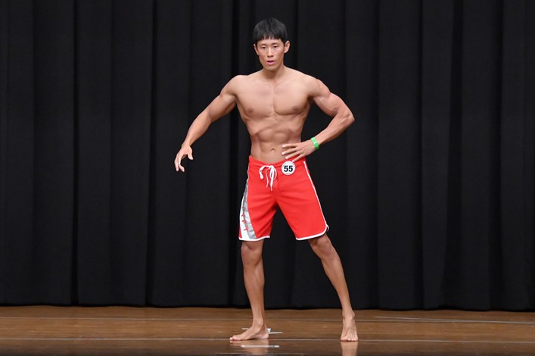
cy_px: 192
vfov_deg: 5.8
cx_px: 268
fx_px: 3534
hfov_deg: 8.7
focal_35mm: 238
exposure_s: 1/400
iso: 8000
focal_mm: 145
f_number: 5.6
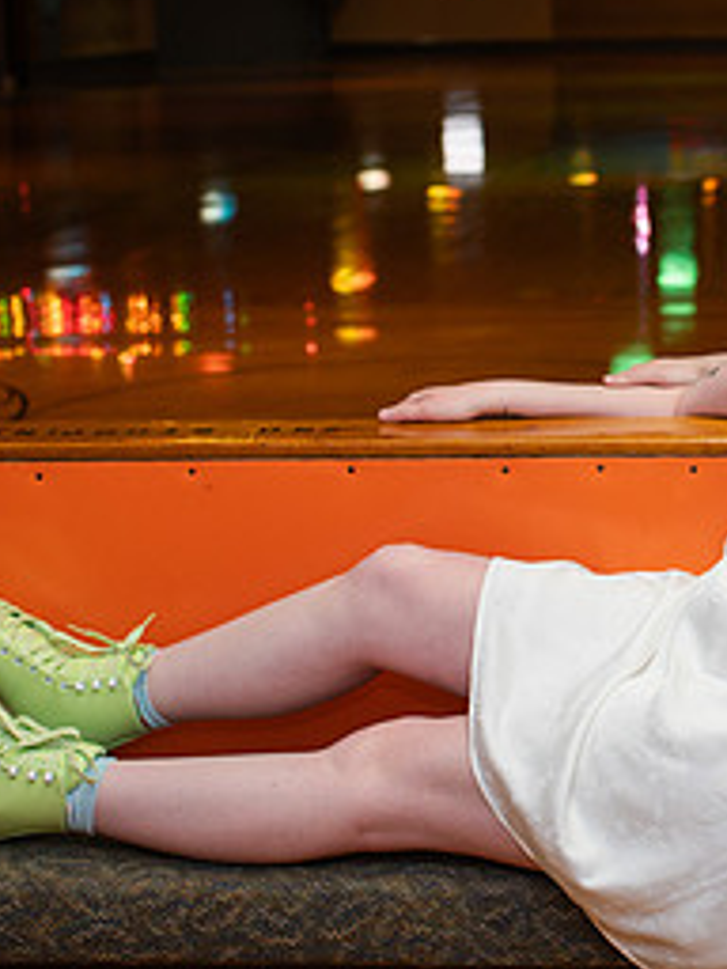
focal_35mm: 80
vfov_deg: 24.3
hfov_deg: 17.8
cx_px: 795
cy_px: 337
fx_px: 2240
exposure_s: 1/200
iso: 1000
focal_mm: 35
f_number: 3.2
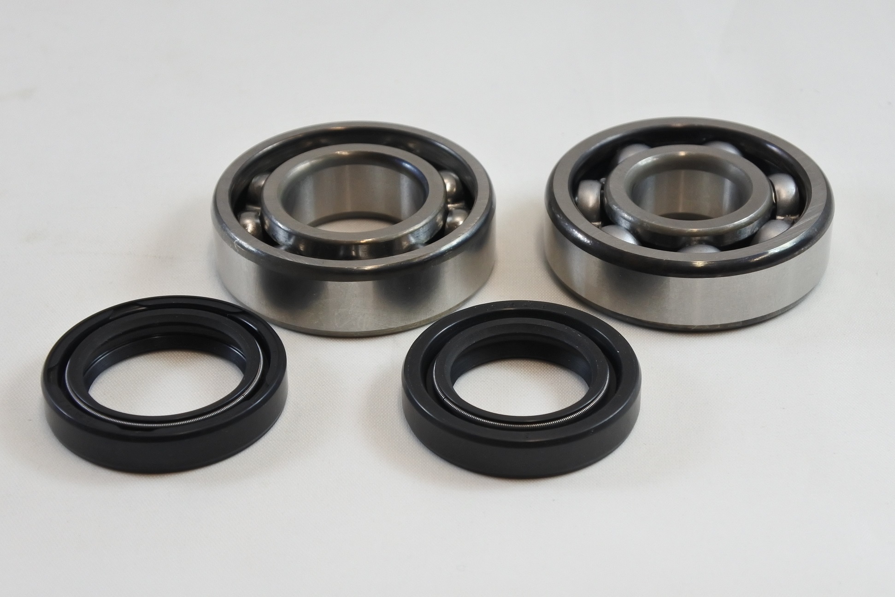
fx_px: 1492
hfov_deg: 33.4
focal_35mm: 60
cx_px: 448
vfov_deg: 22.6
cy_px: 298
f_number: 4.8
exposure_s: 1/125
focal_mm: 22.3
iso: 450
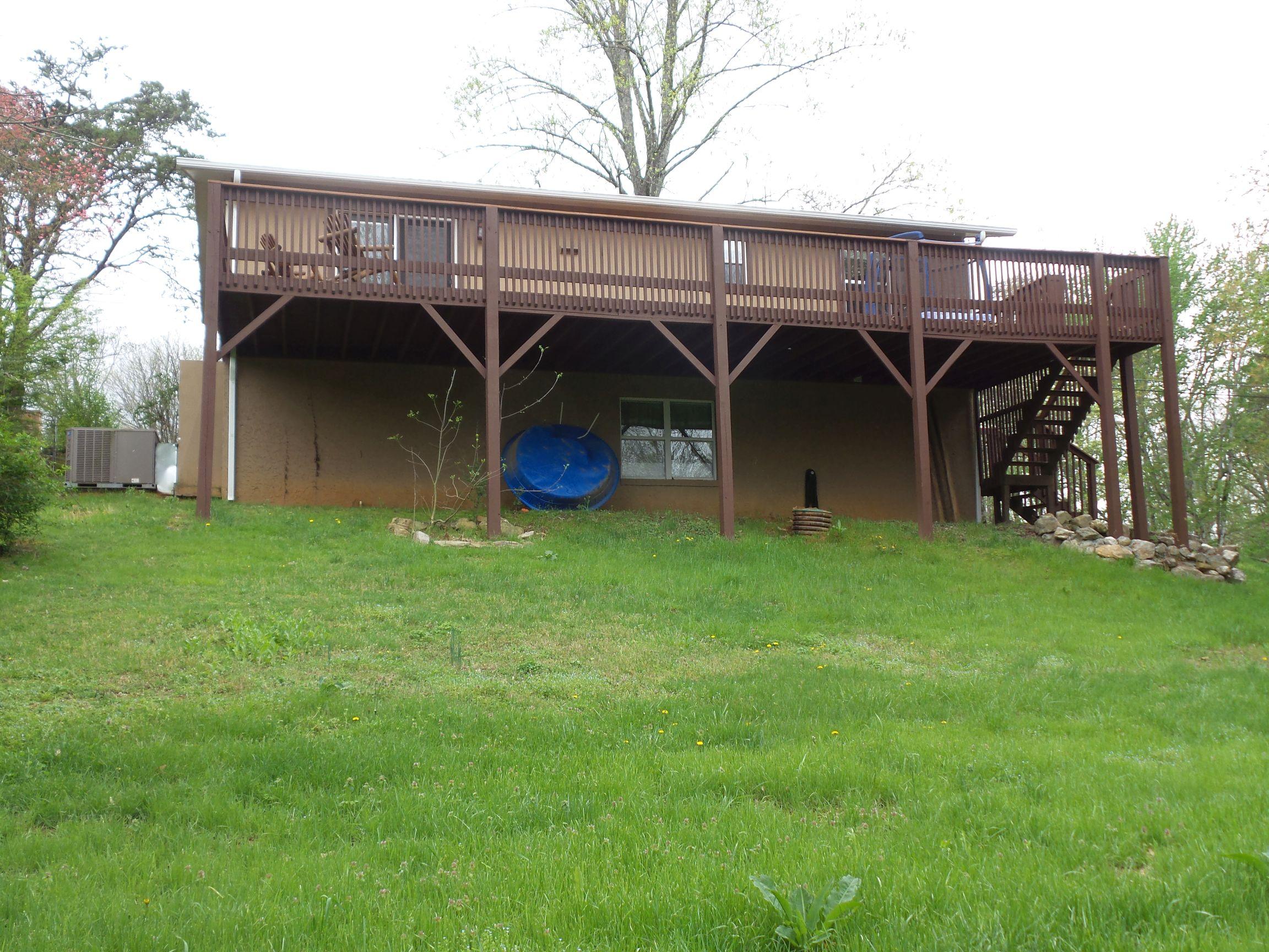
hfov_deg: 54.0
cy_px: 476
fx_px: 1246
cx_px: 634
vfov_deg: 41.8
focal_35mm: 34
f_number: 3.8
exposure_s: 1/200
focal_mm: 6.2
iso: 100
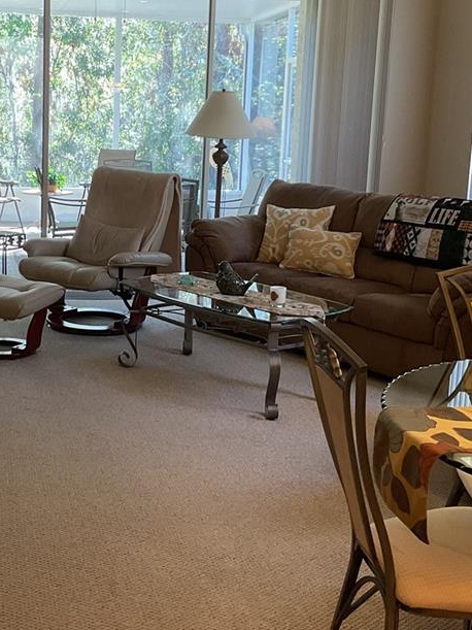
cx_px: 154
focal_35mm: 57
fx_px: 1037
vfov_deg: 33.7
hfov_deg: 25.5
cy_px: 257
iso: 80
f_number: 1.8
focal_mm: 3
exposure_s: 1/60
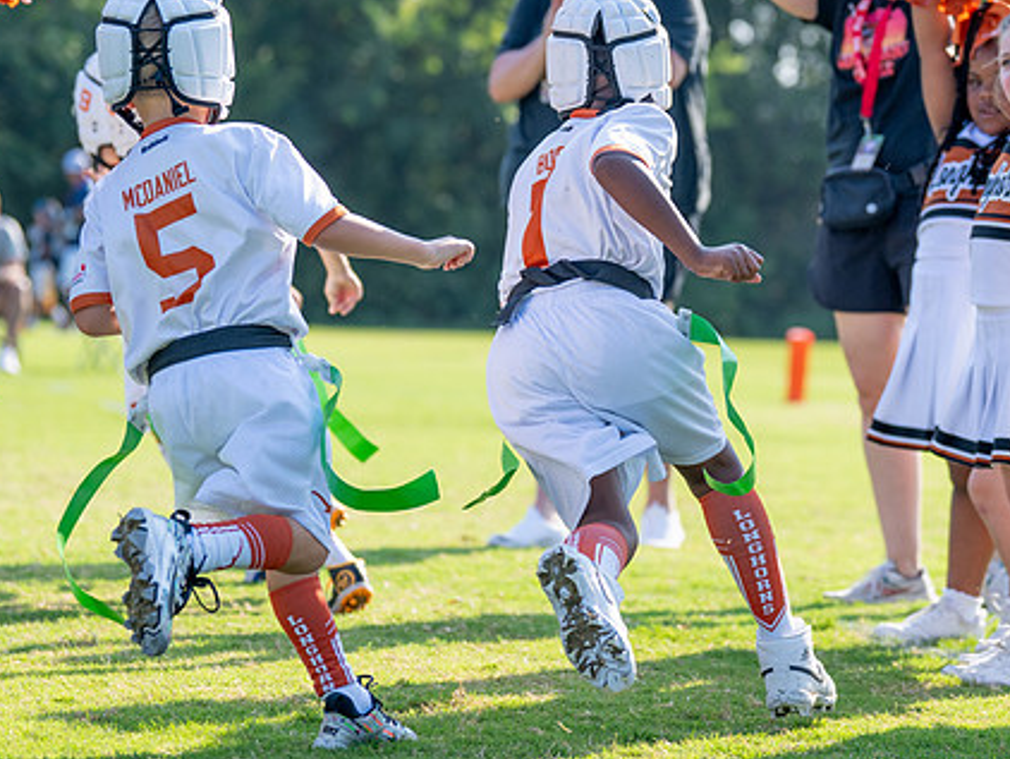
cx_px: 485
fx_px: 4671
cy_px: 269
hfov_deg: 12.3
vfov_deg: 9.3
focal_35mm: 160
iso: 200
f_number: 2.8
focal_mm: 88
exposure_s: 1/1600
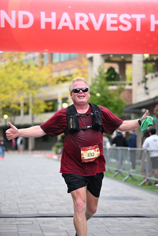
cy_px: 118
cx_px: 79
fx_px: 618
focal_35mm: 94
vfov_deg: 21.7
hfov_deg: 14.6
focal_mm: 94
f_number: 2.8
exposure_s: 1/2000
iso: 640
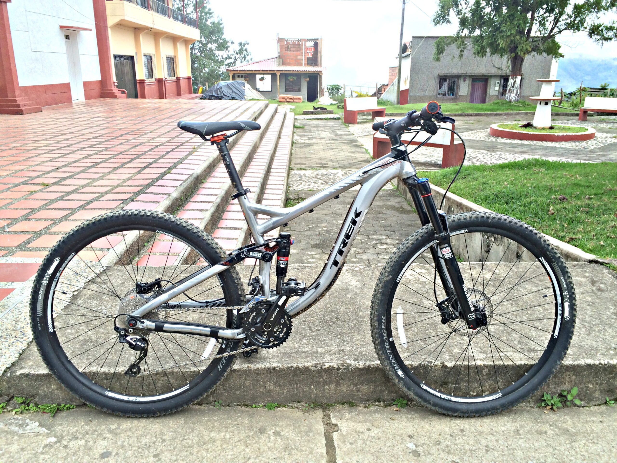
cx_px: 308
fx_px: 517
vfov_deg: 48.2
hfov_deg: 61.7
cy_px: 232
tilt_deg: -17.1
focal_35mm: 29
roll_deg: -0.4
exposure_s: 1/451
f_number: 2.2
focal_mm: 4.15
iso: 32
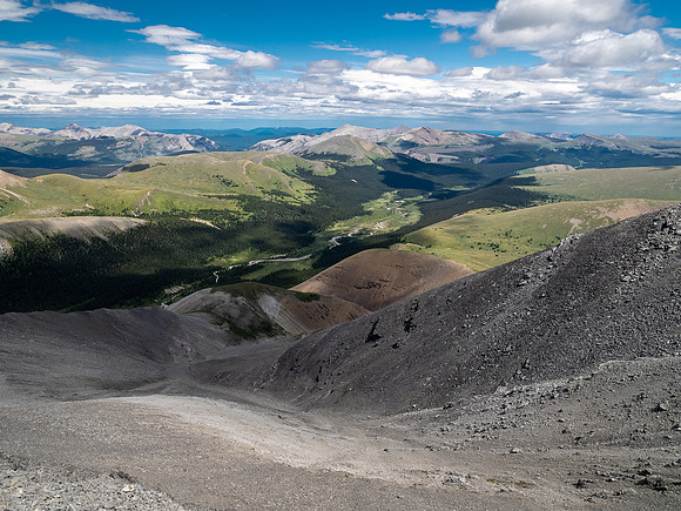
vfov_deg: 56.8
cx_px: 340
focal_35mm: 24
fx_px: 472
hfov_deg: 71.6
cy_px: 256
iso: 200
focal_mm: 12
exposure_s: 1/200
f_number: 8
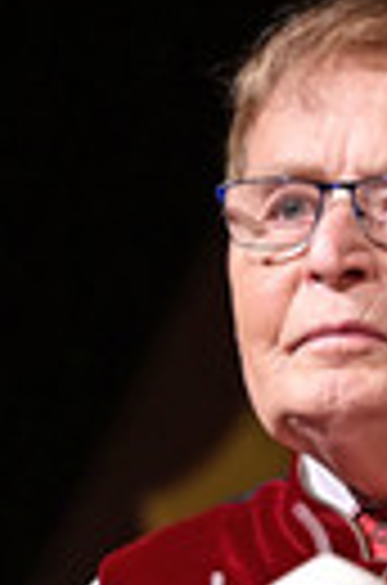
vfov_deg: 3.0
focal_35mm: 695
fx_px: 11266
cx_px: 317
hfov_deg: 2.0
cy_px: 576
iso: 1800
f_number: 2.8
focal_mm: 200
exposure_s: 1/250
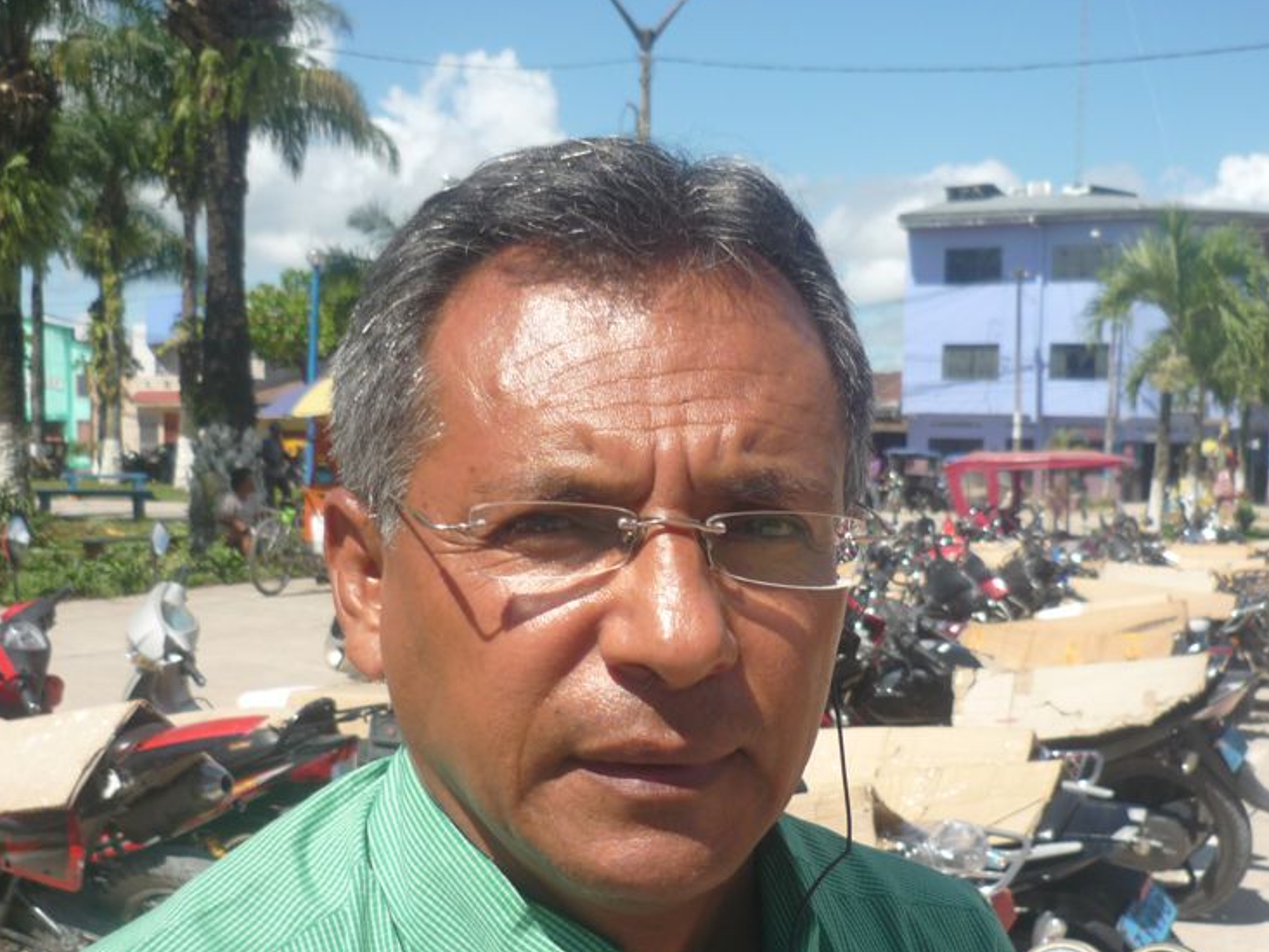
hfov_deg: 42.1
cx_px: 658
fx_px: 1650
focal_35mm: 45
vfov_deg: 32.1
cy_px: 573
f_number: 8
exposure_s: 1/160
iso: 100
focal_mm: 5.5
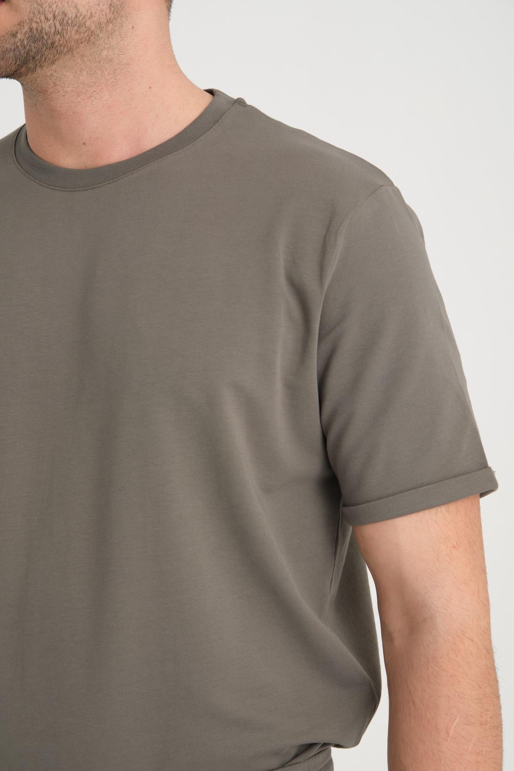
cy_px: 386
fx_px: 2377
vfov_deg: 18.4
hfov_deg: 12.3
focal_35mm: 111
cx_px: 257
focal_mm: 74.2
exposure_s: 1/125
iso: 160
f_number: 7.1
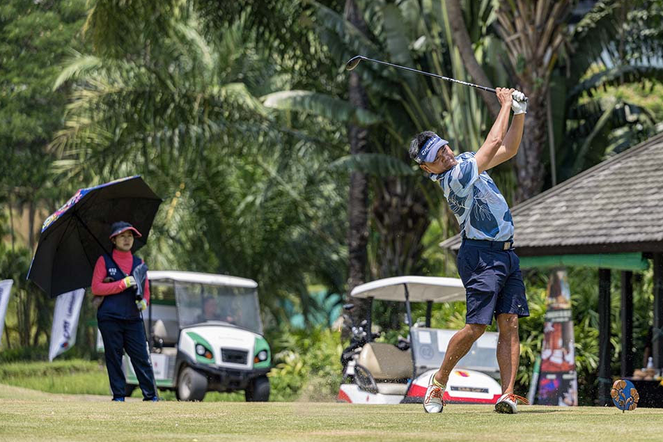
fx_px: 2321
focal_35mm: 126
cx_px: 332
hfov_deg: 16.3
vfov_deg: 10.9
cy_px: 221
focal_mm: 125
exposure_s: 1/5000
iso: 800
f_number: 3.2
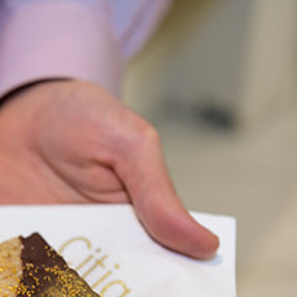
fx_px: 893
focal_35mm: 92
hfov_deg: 18.7
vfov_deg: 18.6
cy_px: 267
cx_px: 70
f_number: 3.2
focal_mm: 38
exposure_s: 1/125
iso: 400
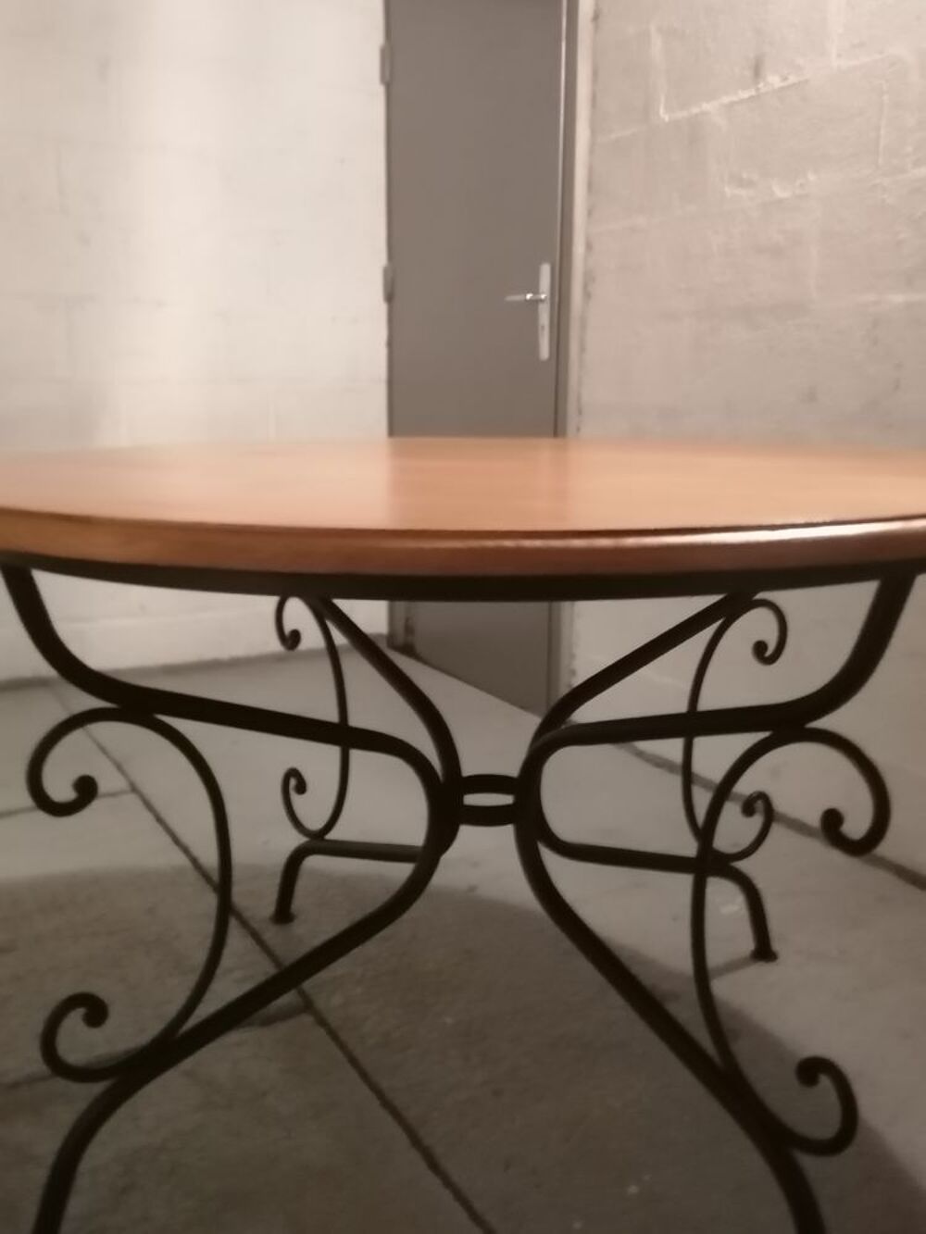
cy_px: 617
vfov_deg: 54.0
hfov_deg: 41.8
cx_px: 463
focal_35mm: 34
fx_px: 1213
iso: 1600
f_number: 1.8
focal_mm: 4.75
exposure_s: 1/16.7
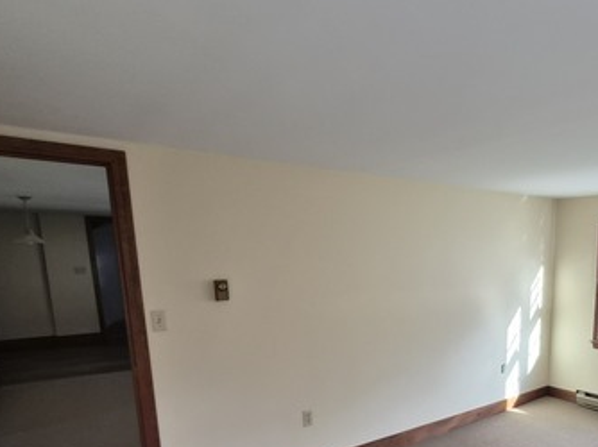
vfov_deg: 50.4
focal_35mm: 26
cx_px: 457
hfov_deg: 62.9
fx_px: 449
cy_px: 345
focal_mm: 1.7
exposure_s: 1/60
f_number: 2.2
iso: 125
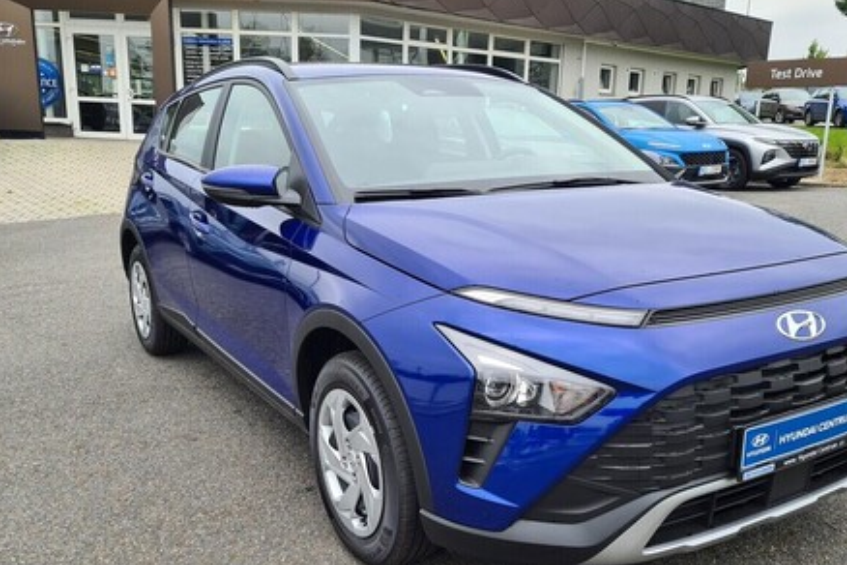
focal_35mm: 34
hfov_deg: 55.7
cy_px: 328
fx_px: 800
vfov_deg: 38.8
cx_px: 453
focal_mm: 5.4
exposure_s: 1/796
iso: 50
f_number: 1.8
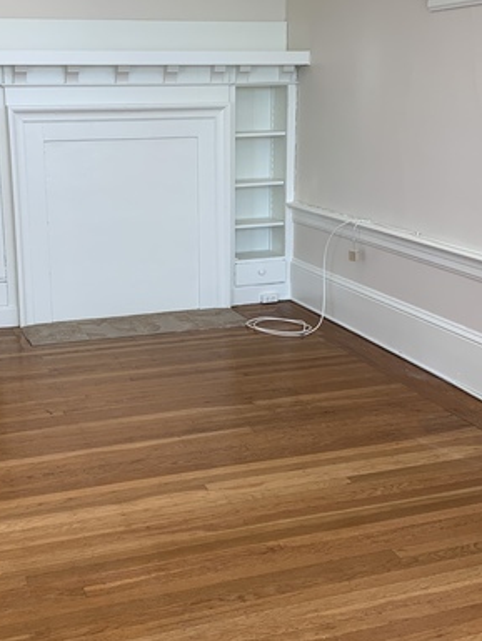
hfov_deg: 32.0
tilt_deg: -14.1
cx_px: 178
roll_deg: +0.9
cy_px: 284
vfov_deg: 42.0
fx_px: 835
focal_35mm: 45
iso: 32
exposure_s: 1/120
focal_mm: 4.25
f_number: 1.8
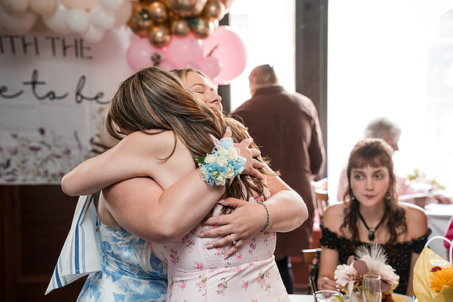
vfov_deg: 19.5
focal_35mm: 70
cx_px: 226
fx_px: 881
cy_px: 151
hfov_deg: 28.8
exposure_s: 1/250
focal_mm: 70
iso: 2500
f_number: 4
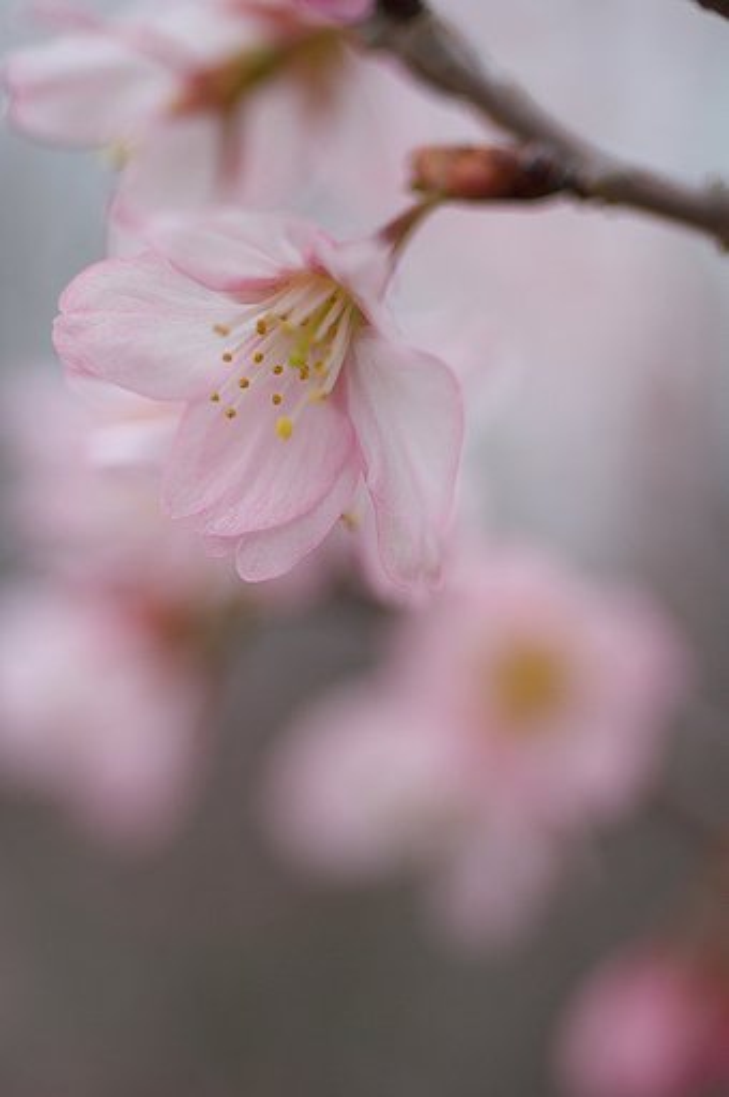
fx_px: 2741
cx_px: 364
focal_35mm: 90
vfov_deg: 22.6
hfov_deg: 15.1
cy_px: 548
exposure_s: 1/320
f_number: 3.5
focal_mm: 60
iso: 200
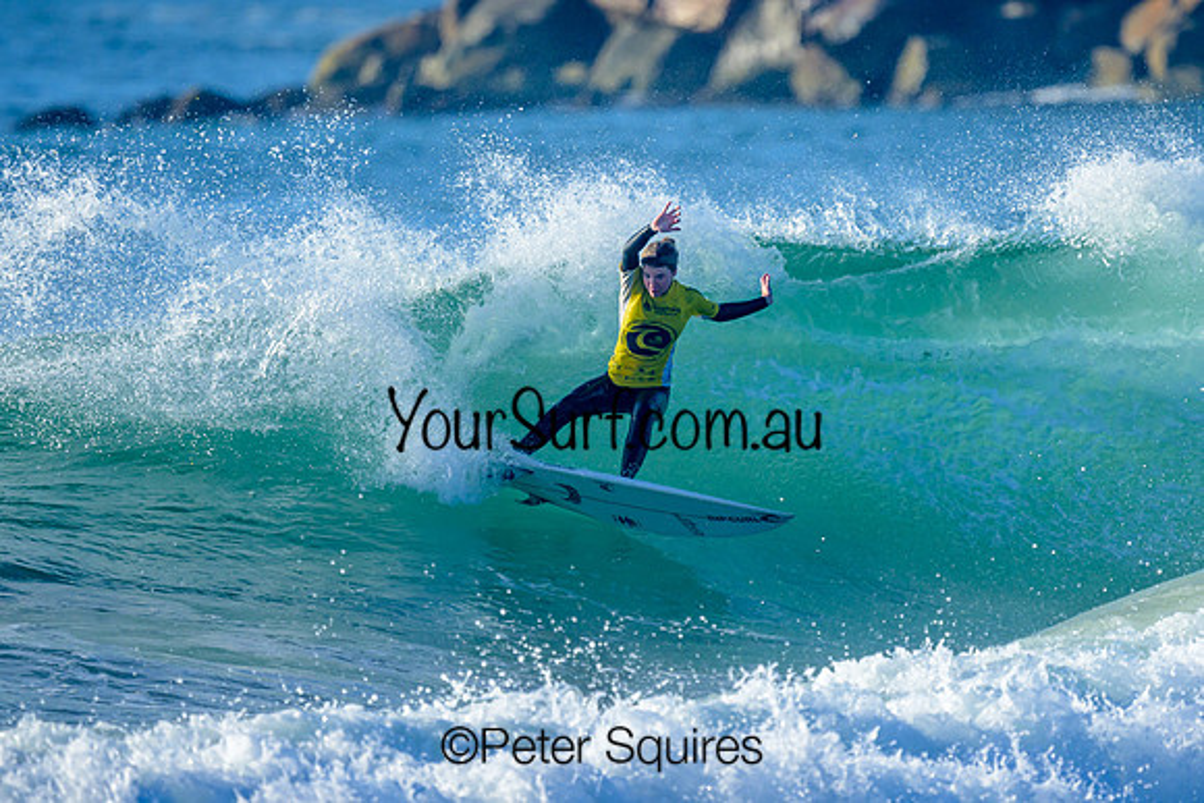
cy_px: 399
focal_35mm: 1098
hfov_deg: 1.9
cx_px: 649
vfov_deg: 1.3
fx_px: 36734
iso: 360
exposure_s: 1/2000
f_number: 6.3
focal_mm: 800
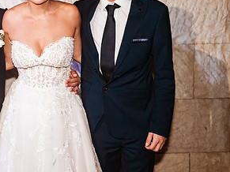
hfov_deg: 27.4
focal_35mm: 67
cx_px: 2
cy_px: 47
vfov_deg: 21.8
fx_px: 445
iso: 1000
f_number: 1.8
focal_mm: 35
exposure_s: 1/200
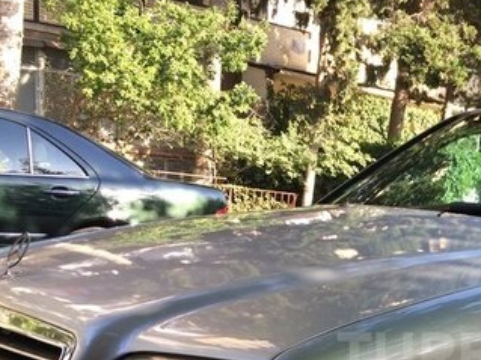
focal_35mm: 60
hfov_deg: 29.8
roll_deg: -5.1
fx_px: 833
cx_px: 492
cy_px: 355
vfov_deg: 23.4
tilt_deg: -8.1
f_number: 2.2
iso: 32
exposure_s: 1/161
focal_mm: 4.15
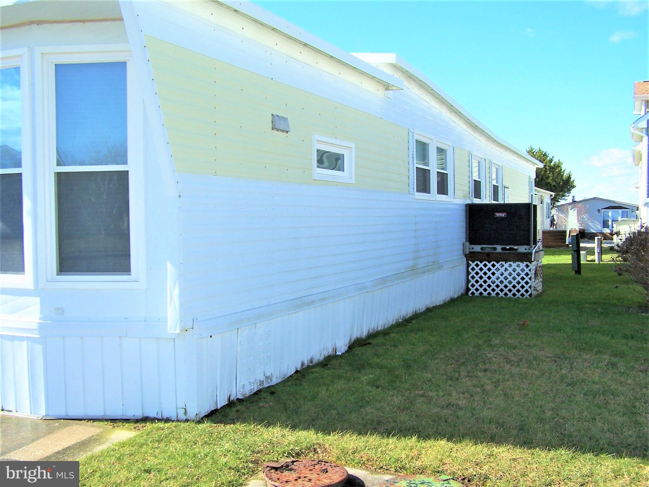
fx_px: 713
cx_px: 324
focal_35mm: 38
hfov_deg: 49.0
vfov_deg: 37.7
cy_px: 244
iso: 80
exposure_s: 1/500
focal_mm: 6.3
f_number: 4
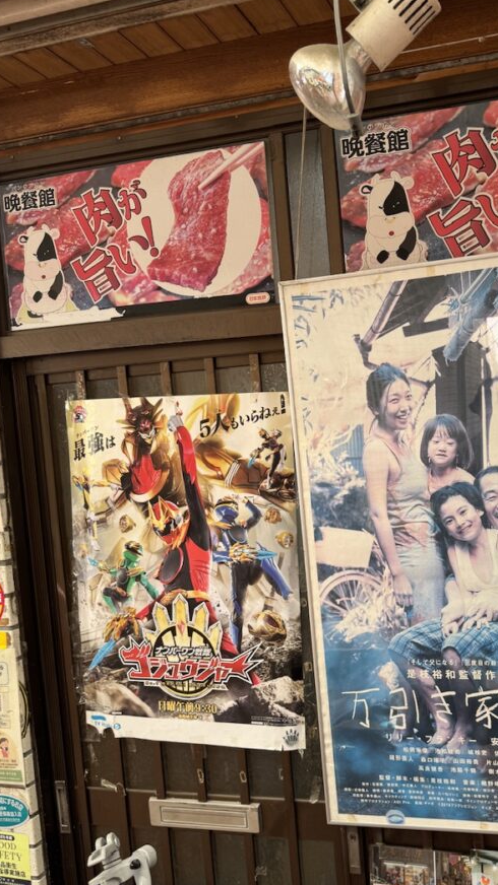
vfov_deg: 61.0
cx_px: 395
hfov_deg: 35.5
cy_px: 476
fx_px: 752
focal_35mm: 32
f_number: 1.78
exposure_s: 1/100
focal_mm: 6.76
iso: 50
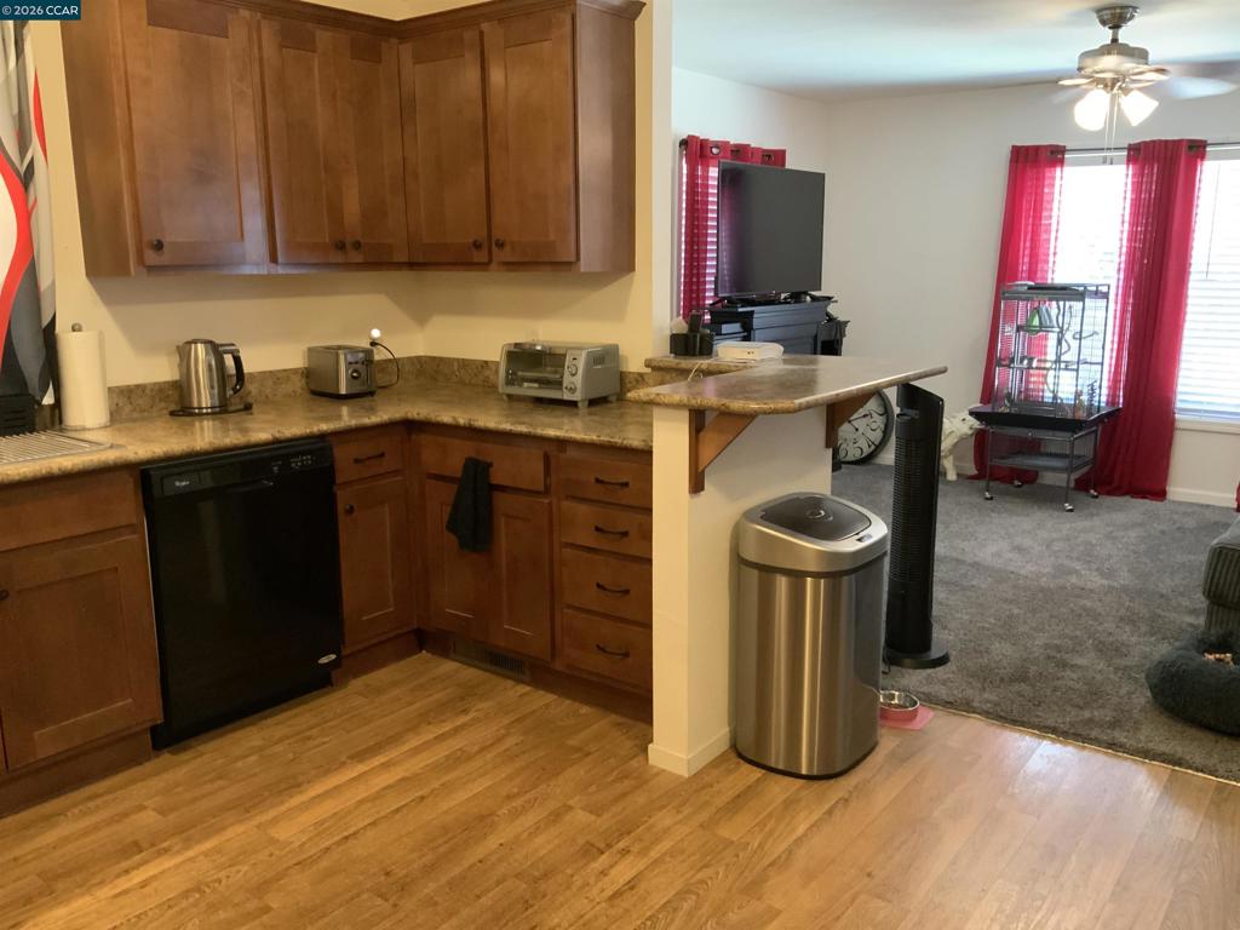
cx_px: 620
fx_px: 1039
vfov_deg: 48.2
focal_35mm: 29
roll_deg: +0.3
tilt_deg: -13.4
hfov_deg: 61.7
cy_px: 465
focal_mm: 3
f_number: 1.8
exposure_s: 1/30
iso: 320
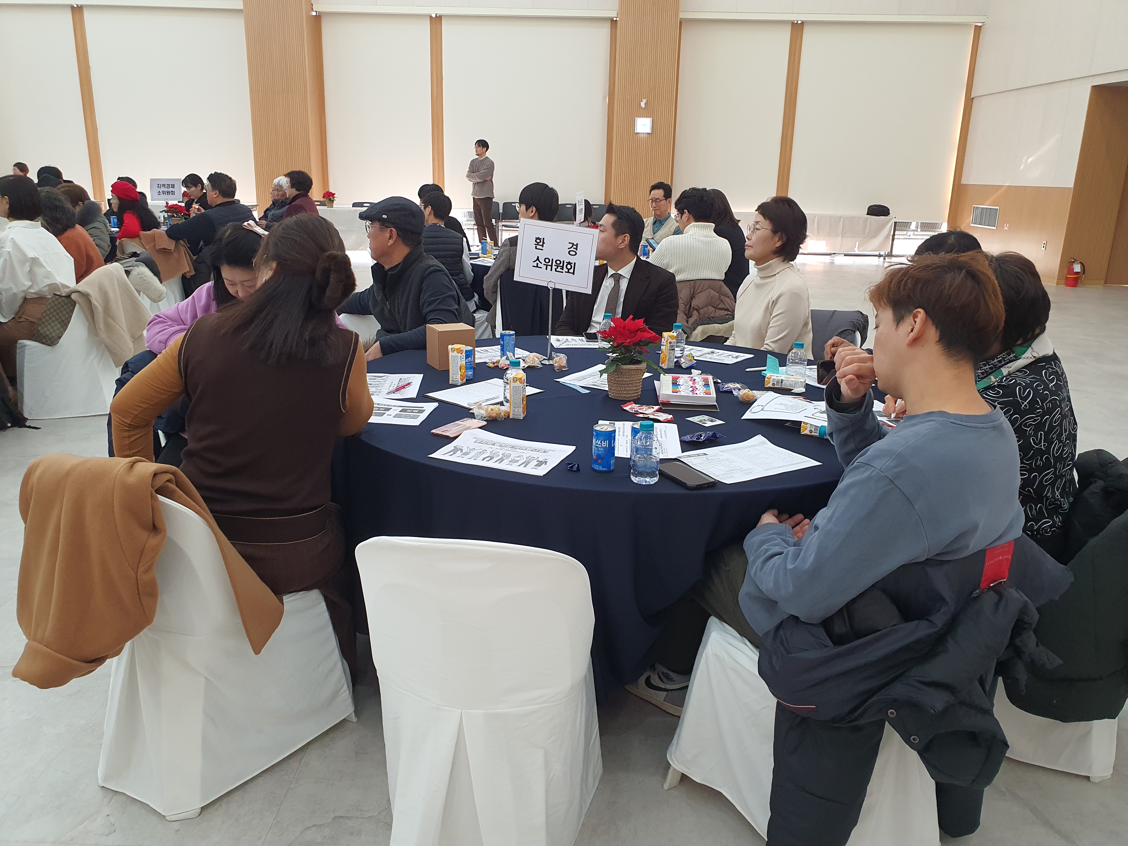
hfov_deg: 67.3
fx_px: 847
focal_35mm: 26
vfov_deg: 53.1
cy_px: 423
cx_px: 564
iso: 250
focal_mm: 4.3
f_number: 2.4
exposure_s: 1/120
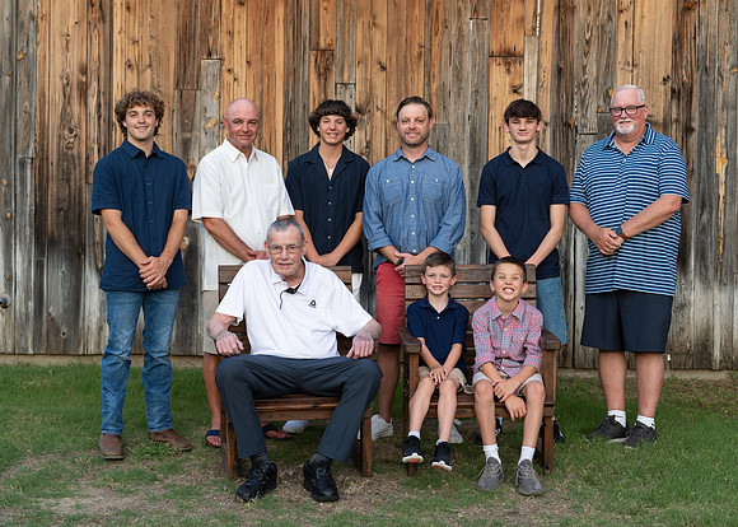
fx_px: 1207
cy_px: 240
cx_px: 381
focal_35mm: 58
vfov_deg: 24.6
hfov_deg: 34.0
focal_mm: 50
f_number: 2.8
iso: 200
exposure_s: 1/500
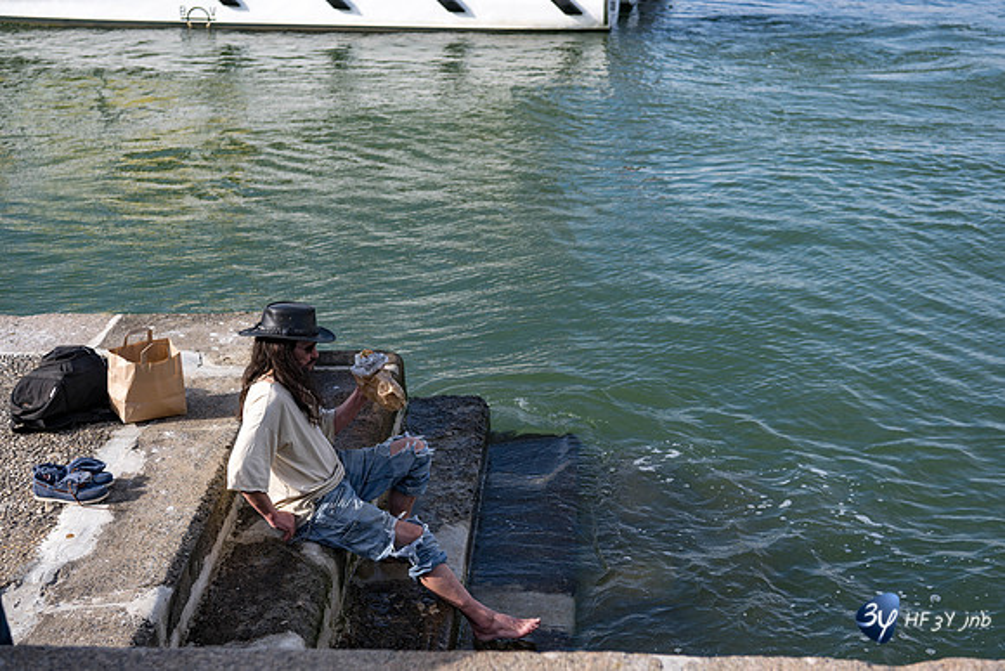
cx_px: 502
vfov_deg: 23.4
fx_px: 1619
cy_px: 336
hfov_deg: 34.5
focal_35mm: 58
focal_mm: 58
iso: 64
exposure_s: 1/320
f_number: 4.5
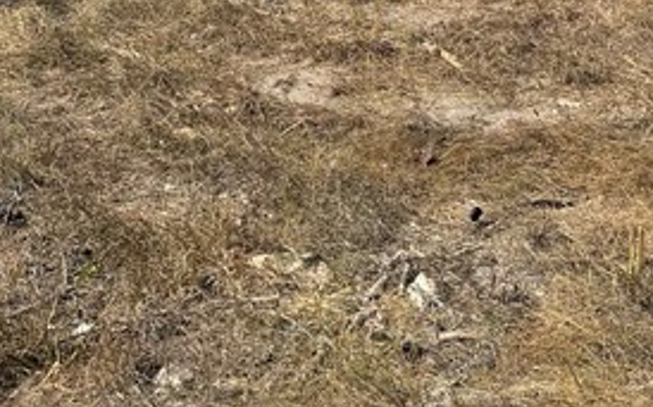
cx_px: 379
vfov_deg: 12.9
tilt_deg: -4.2
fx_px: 1690
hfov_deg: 21.8
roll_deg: -0.6
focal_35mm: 95
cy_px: -231
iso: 80
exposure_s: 1/4049
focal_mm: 6.76
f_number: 1.78
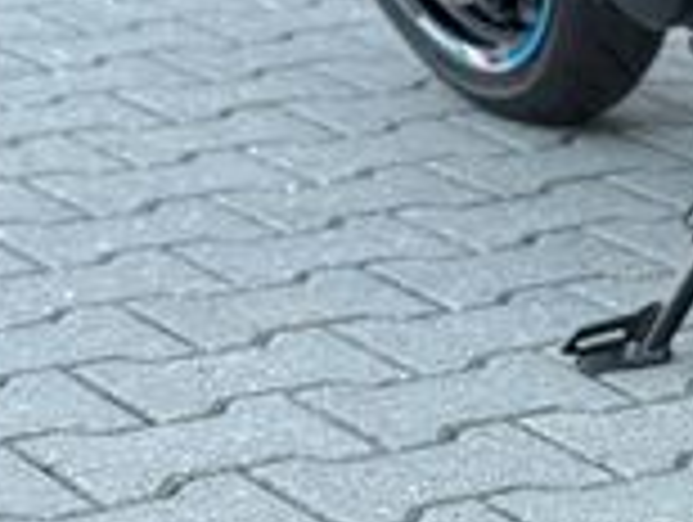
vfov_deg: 7.3
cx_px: 1084
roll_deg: -1.2
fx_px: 3990
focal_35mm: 199
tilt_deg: -5.0
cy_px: -382
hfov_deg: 9.6
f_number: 1.78
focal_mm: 6.76
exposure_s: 1/242
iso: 100
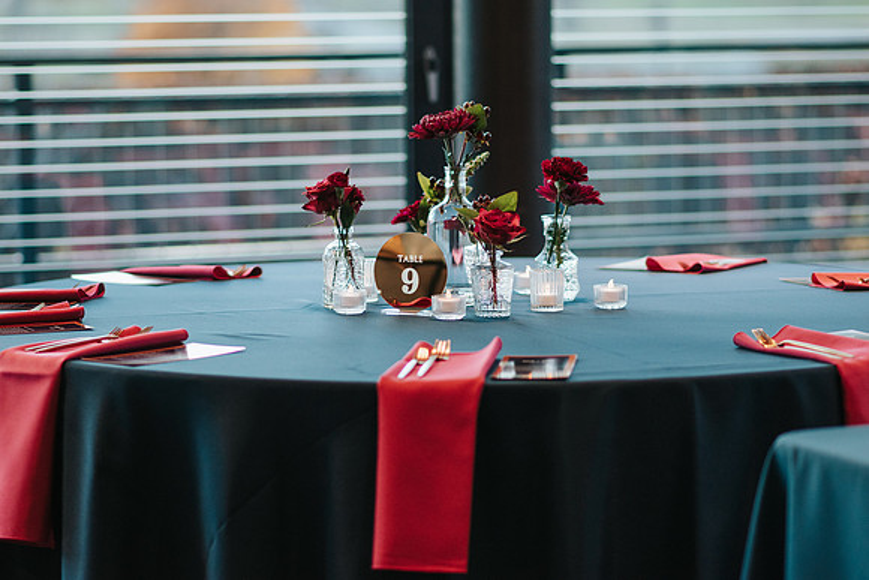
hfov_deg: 15.9
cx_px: 434
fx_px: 3106
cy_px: 290
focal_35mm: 129
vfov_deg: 10.7
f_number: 2
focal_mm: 85
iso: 800
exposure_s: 1/250
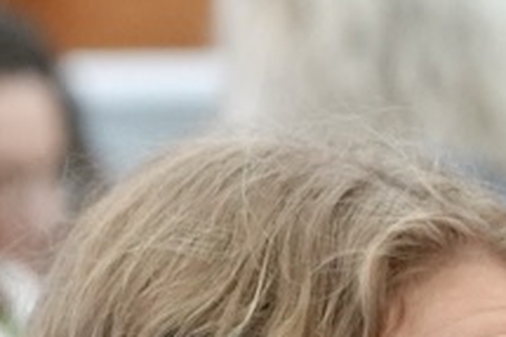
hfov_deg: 3.4
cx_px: 546
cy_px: 926
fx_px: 8413
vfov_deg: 2.3
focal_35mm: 599
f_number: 4
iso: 6400
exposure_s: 1/160
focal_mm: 92
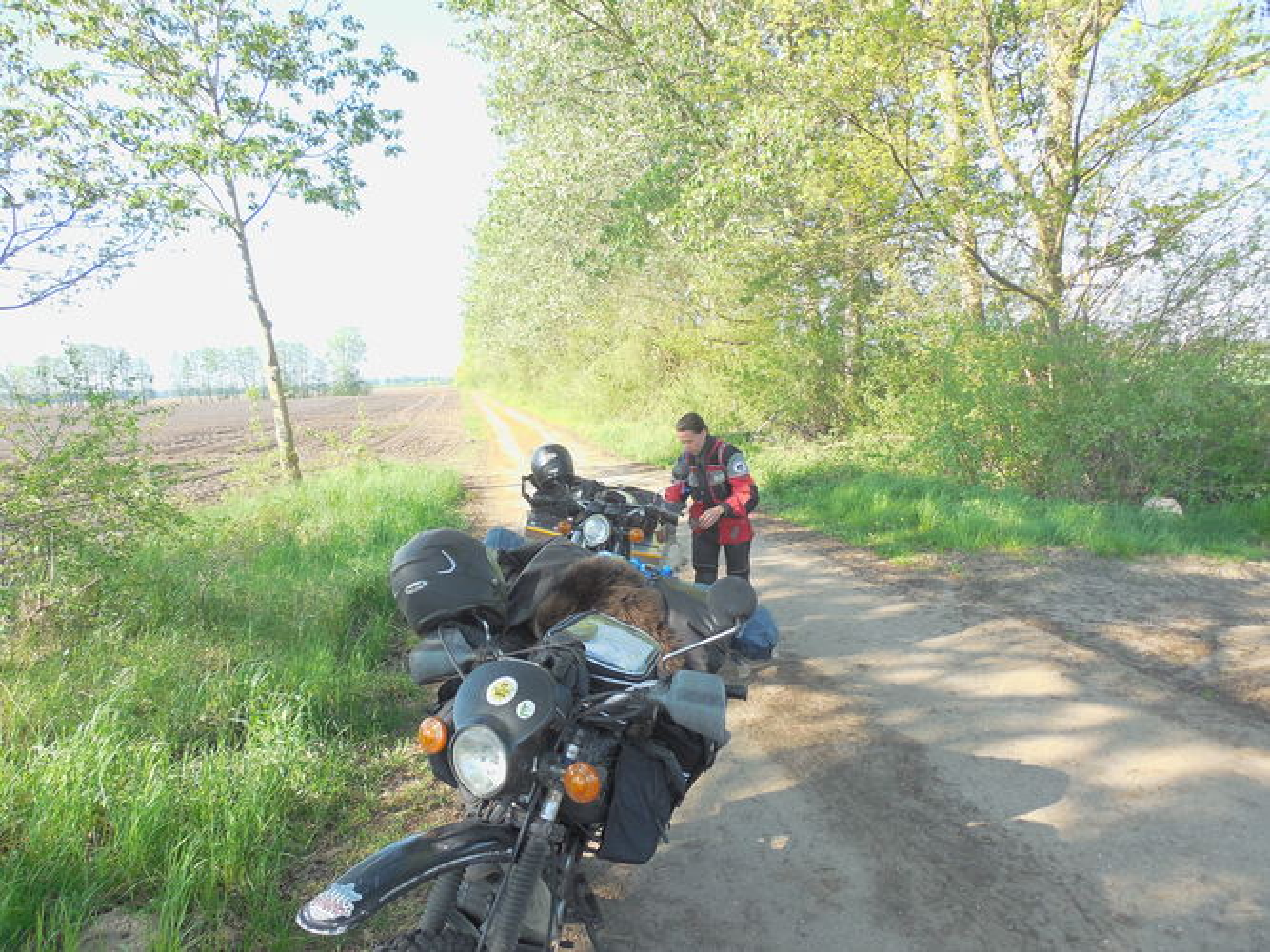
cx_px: 635
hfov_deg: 69.4
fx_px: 917
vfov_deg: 54.9
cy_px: 476
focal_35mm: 25
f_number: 3.3
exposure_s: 1/200
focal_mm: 4.5
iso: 125
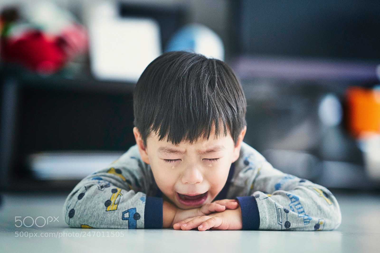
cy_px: 126
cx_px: 190
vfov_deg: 16.1
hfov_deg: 23.9
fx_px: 897
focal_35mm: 85
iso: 1600
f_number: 1.6
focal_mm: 85
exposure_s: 1/250
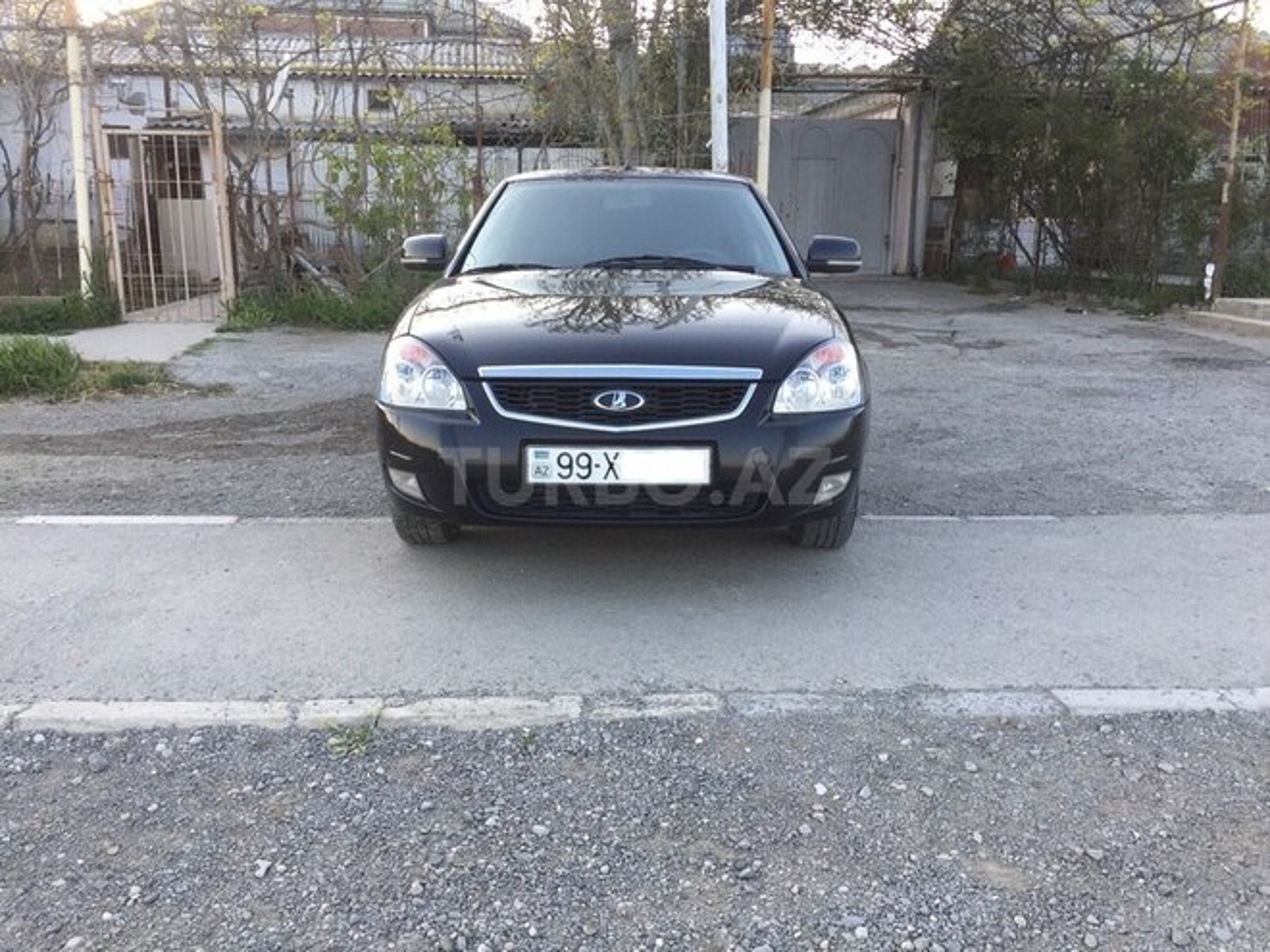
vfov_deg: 48.2
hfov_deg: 61.7
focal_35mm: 29
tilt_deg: -12.4
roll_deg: -1.3
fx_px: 1064
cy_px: 476
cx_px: 635
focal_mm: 4.15
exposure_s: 1/104
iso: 32
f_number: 2.2
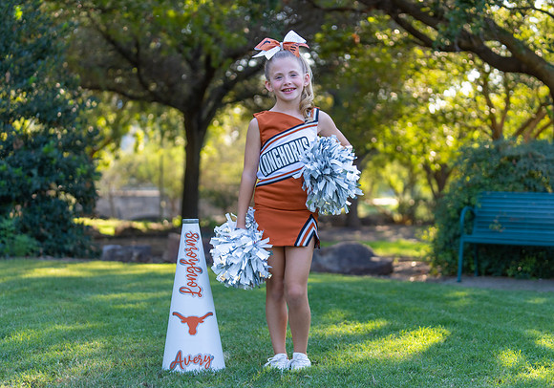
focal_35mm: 73
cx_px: 291
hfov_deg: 27.1
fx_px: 1148
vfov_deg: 19.2
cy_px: 194
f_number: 2.8
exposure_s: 1/320
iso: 200
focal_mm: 70
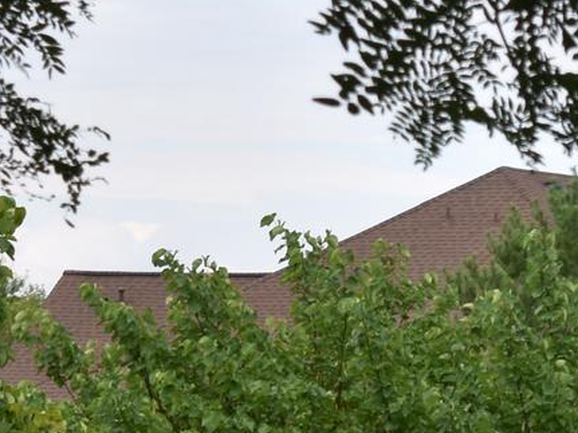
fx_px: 6298
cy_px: 793
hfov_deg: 5.1
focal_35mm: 377
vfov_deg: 3.9
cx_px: 1314
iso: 100
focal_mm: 55
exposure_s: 1/200
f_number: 7.1
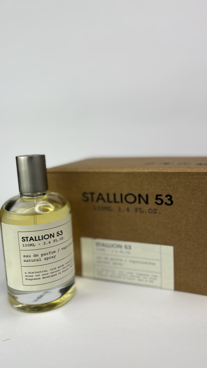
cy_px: 180
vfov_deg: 66.1
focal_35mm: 29
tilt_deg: -9.5
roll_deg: +3.8
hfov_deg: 40.2
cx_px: 106
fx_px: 283
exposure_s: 1/443
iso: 50
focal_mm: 5.1
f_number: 1.6
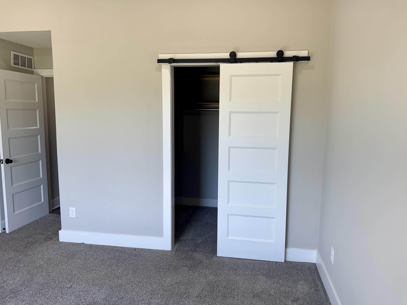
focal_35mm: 25
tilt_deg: -6.9
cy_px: 147
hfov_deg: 69.4
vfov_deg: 54.9
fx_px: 294
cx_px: 208
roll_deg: -0.5
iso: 64
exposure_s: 1/176
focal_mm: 6.76
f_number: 1.78
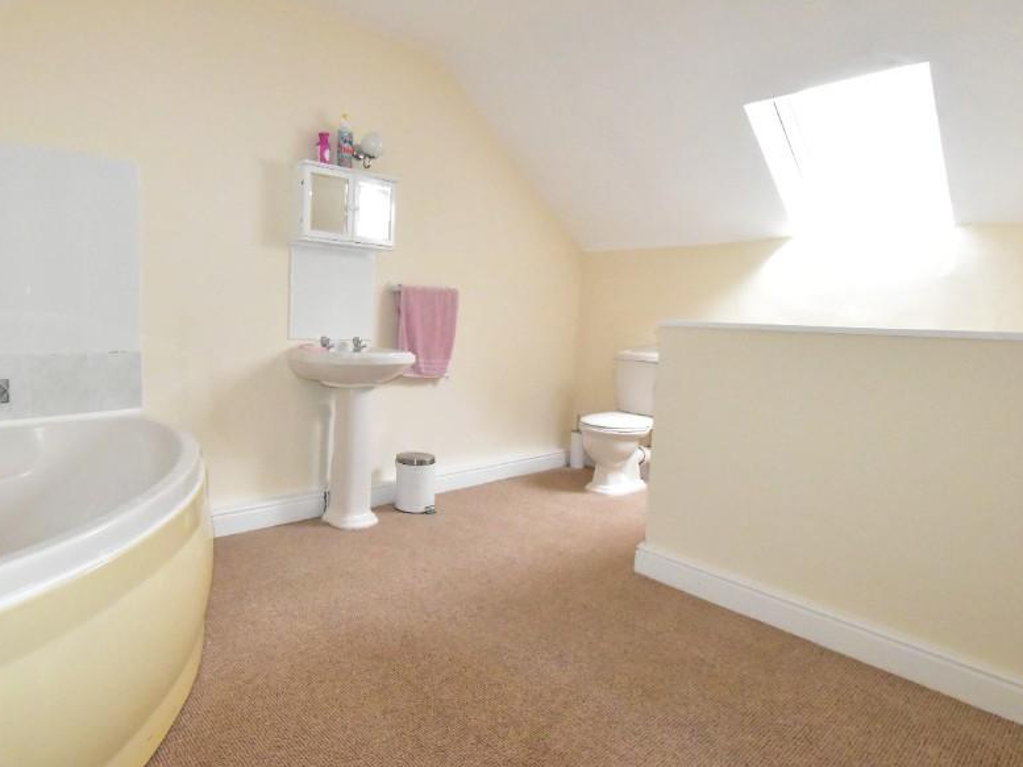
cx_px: 382
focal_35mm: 19
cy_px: 355
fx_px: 562
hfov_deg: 83.0
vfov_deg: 68.6
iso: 10000
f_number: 11
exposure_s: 1/200
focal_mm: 10
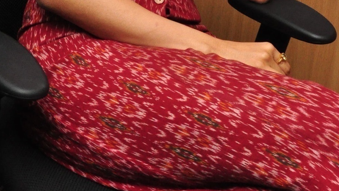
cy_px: -68
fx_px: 890
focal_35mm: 99
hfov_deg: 21.5
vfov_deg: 11.8
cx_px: 213
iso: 1600
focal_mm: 32
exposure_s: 1/125
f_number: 11
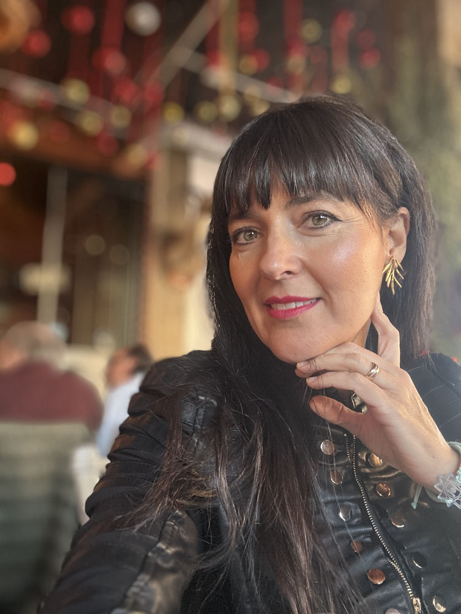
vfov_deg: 60.0
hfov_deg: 46.8
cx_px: 230
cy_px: 307
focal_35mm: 30
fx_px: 533
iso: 100
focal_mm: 2.69
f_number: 1.9
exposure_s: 1/50
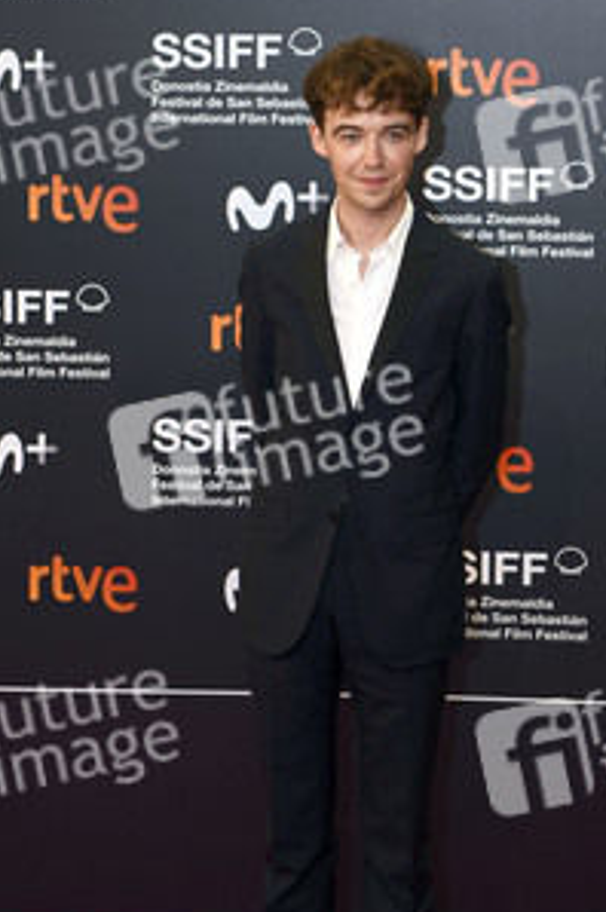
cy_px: 591
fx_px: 2379
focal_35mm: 94
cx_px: 355
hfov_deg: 14.5
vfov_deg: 21.6
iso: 400
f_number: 3.2
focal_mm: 70
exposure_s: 1/500
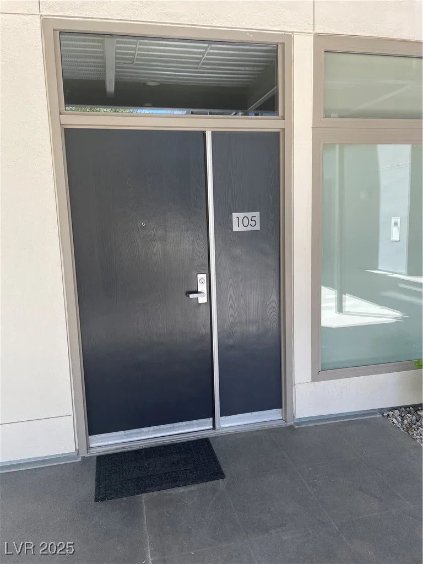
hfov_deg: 53.1
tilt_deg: -7.1
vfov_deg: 67.3
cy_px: 282
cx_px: 212
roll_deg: +2.6
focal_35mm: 26
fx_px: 424
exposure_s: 1/294
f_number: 1.6
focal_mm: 4.2
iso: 32
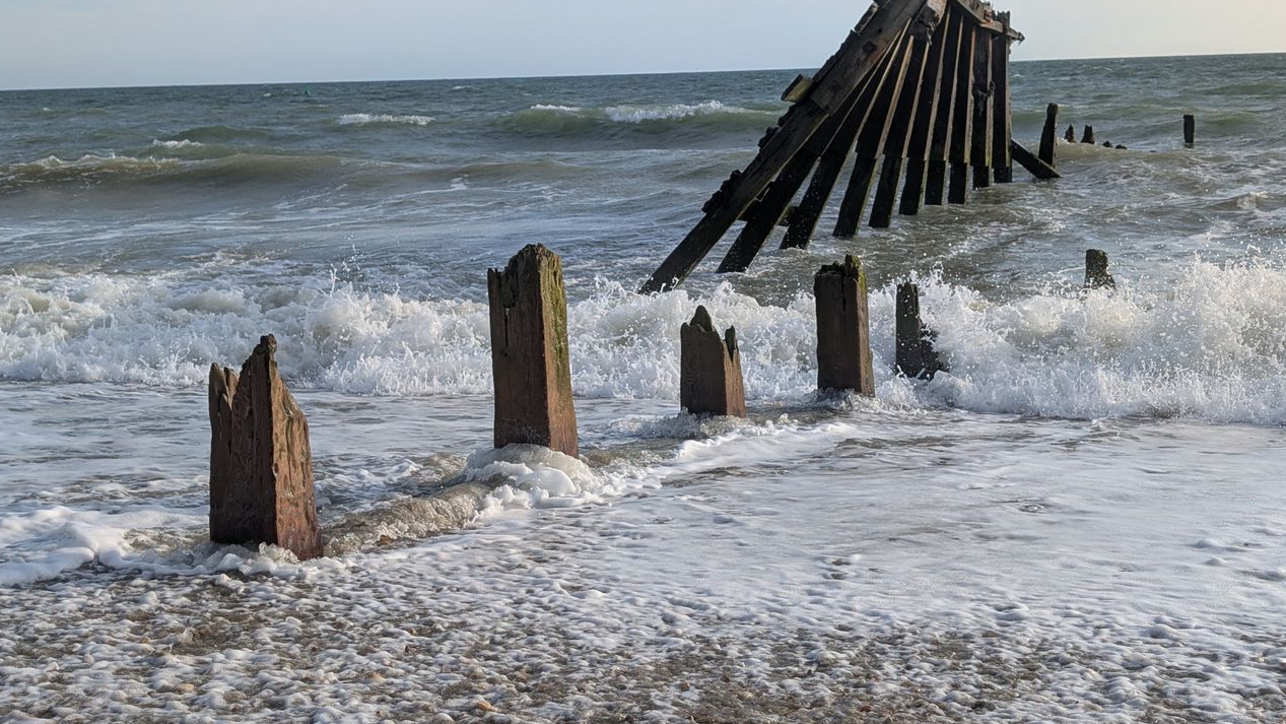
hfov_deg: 38.5
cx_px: 640
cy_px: 290
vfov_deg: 22.2
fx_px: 1842
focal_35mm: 54
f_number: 1.68
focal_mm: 6.9
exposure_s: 1/1112
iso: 24
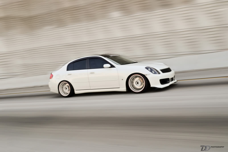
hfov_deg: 53.1
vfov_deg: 36.9
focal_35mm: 36
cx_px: 114
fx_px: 228
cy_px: 76
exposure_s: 1/60
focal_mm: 24
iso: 200
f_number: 11
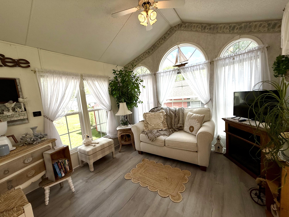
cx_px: 144
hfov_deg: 102.1
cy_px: 108
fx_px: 117
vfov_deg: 85.7
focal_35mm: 14
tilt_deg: -5.2
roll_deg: +5.8
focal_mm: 2.22
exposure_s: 1/574
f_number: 2.2
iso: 50
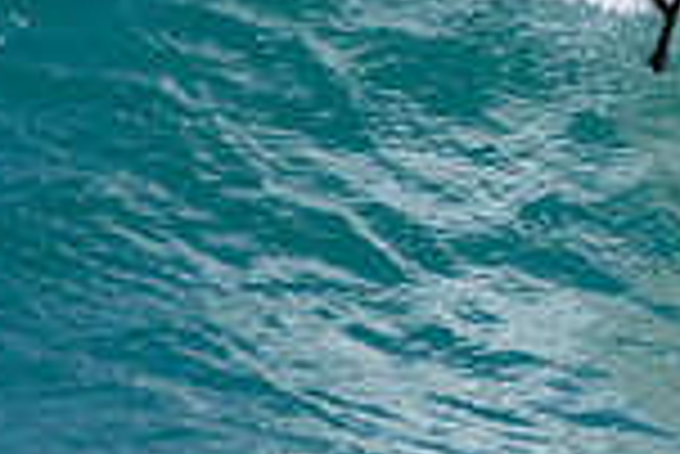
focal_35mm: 4281
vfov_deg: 0.3
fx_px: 80939
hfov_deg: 0.5
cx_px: 945
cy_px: -138
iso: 1600
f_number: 11
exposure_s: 1/2000
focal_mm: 1000
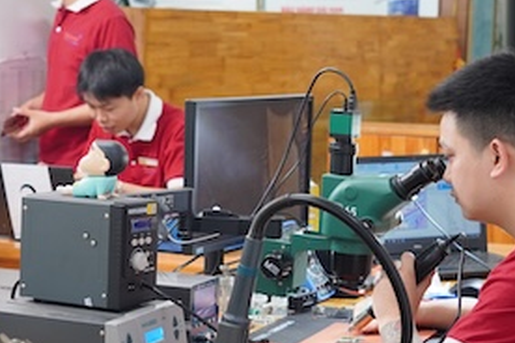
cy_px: 175
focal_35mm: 89
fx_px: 1276
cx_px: 304
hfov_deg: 22.8
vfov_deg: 15.3
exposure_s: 1/125
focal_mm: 27.4
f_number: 2.8
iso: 250
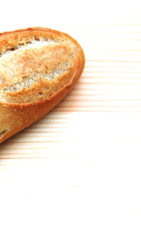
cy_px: 113
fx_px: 786
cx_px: -28
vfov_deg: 16.3
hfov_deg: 10.1
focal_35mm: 128
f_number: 5.6
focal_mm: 55
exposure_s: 1/4000
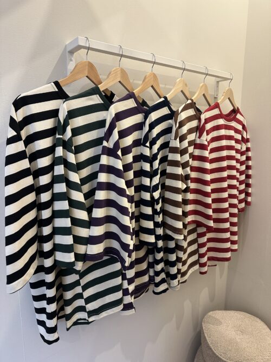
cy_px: 181
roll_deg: -1.2
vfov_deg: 71.6
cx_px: 136
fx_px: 251
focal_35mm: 24
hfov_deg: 56.8
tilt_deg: -10.5
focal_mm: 6.86
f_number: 1.78
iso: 250
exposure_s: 1/60
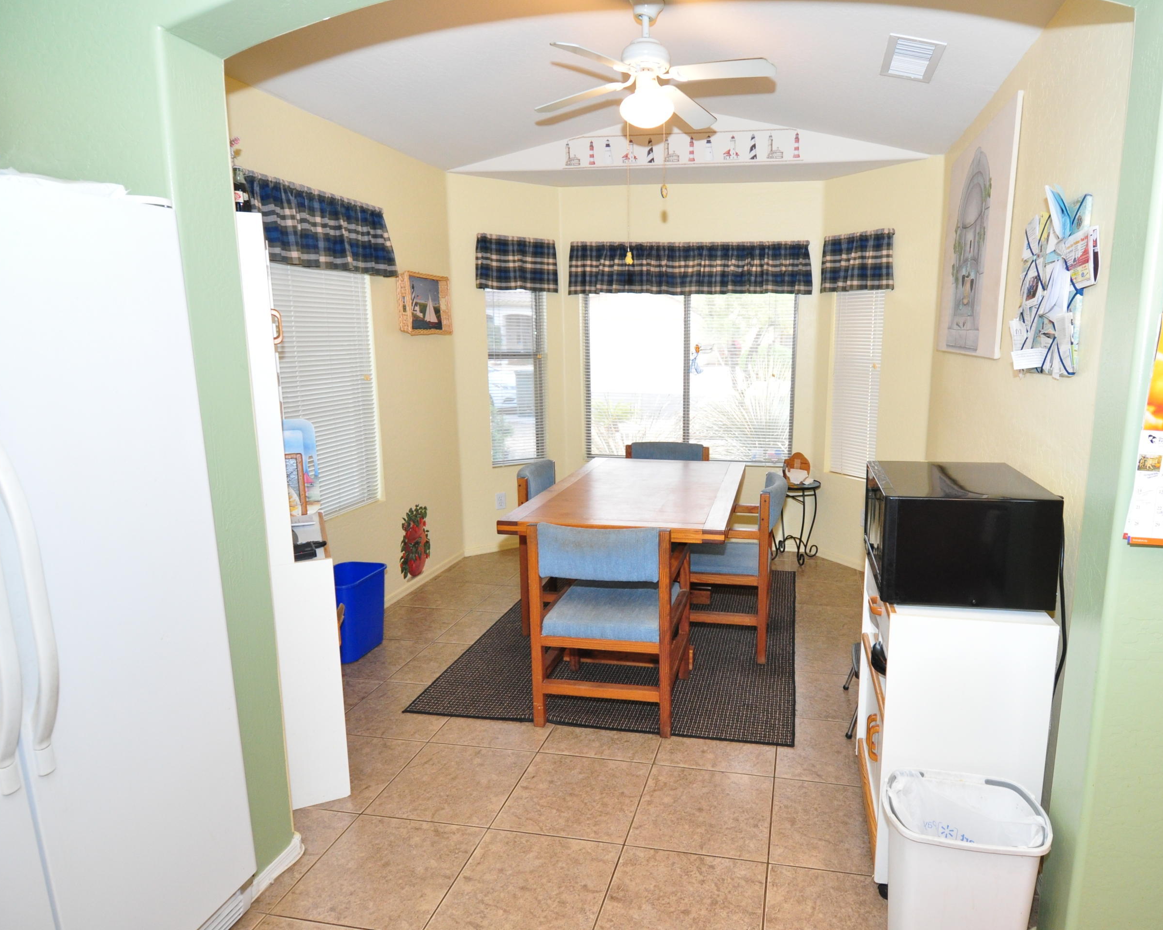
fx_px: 723
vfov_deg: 65.5
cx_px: 671
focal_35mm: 21
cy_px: 477
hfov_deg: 77.1
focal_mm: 12
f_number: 4
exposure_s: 1/60
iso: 800
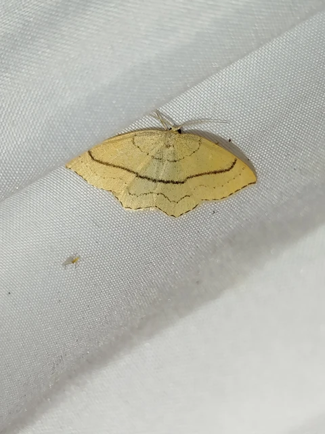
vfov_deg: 31.2
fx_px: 776
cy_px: 217
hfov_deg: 23.7
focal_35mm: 62
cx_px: 162
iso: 100
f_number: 1.7
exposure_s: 1/100
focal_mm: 5.31
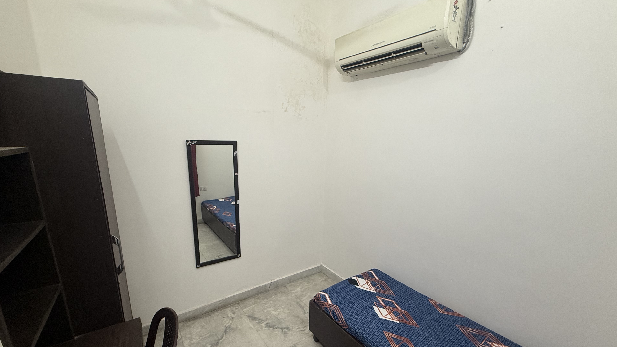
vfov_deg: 66.6
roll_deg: -1.4
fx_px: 262
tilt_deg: -13.8
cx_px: 300
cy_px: 203
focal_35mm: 16
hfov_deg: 99.3
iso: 200
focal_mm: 2.22
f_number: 2.2
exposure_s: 1/100
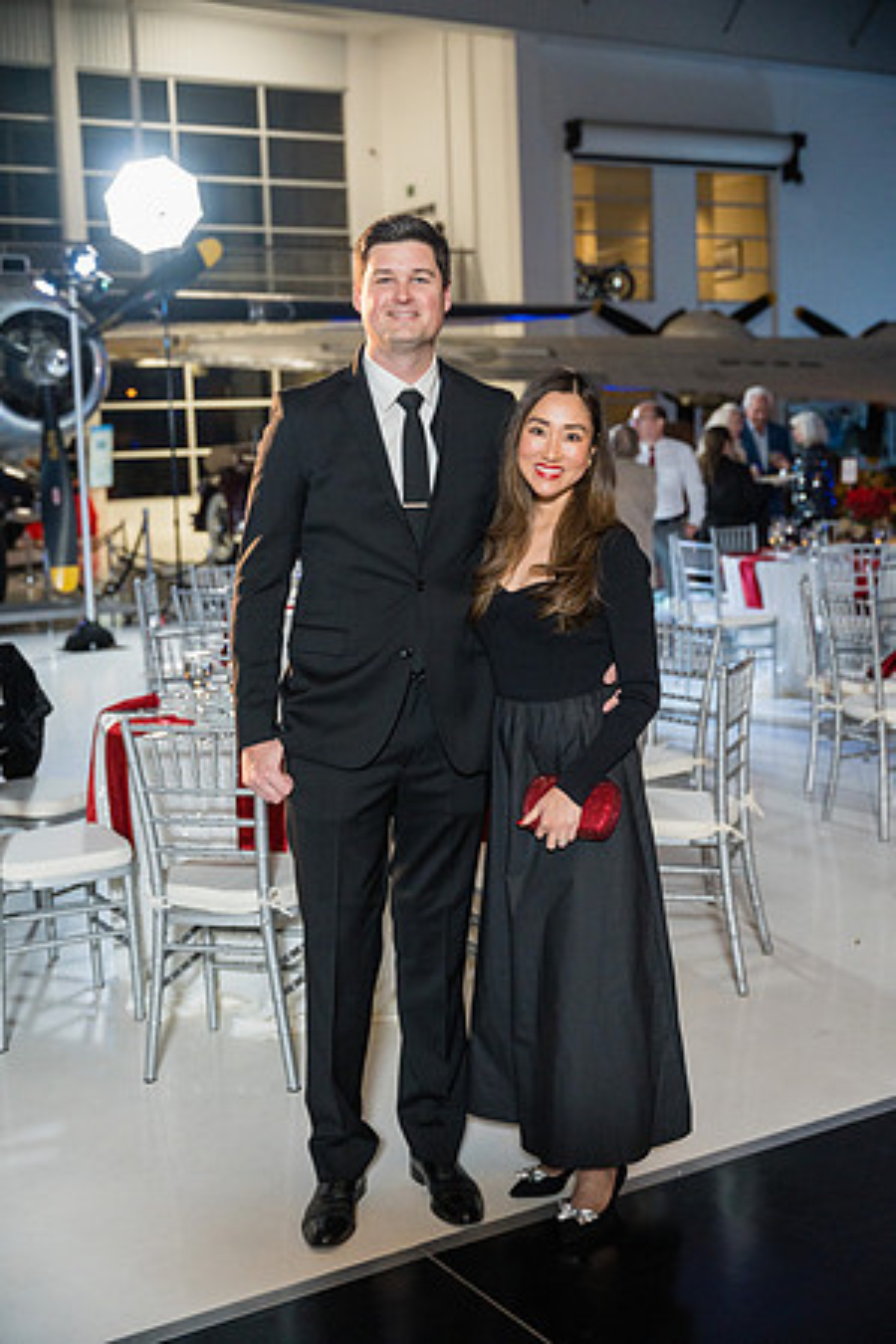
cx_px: 448
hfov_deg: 29.2
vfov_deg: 42.7
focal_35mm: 46
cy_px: 672
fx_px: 1721
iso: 3200
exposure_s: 1/250
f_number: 2.8
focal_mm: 46.1
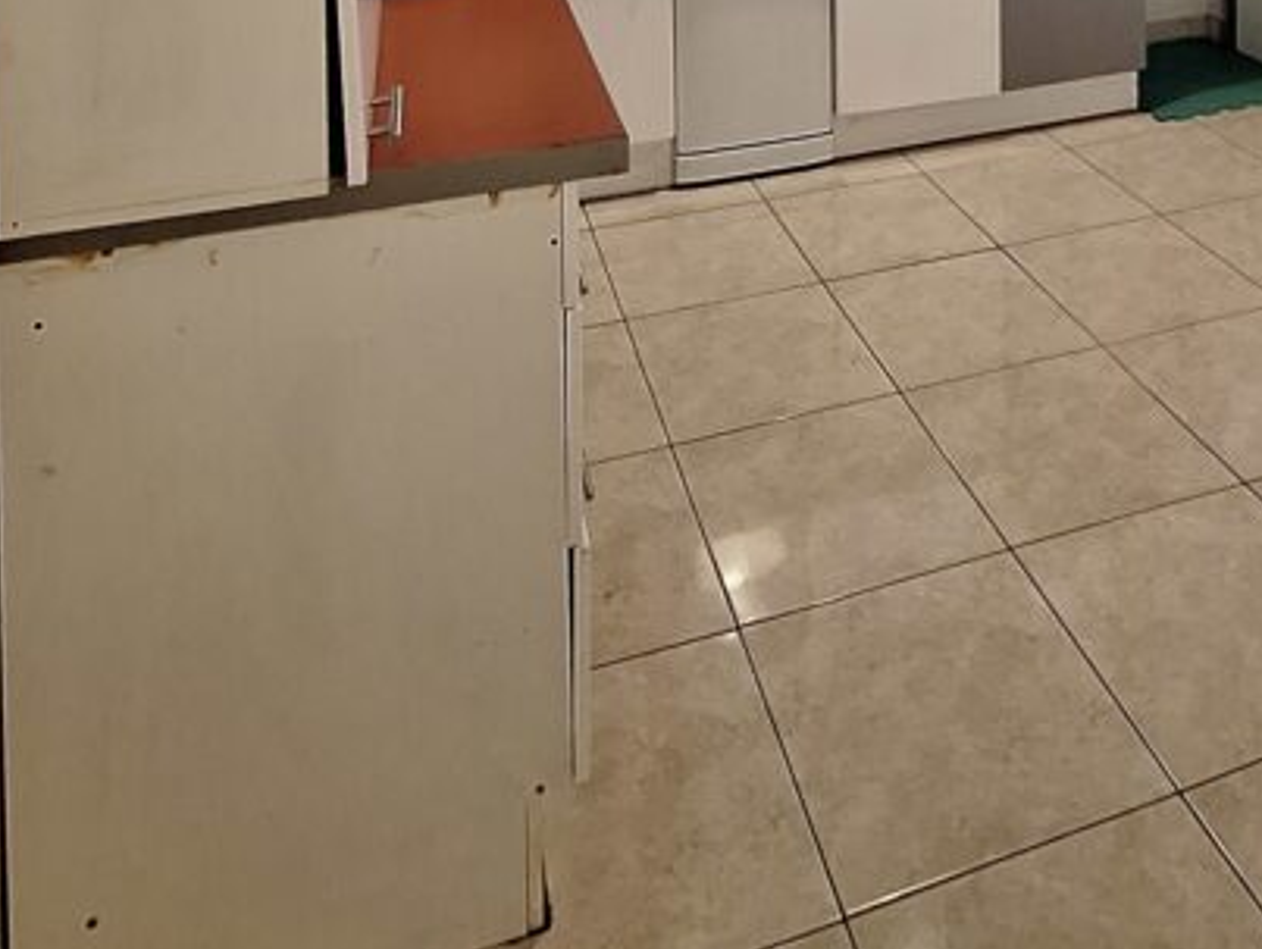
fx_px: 1204
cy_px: -379
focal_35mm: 33
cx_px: 824
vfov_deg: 30.3
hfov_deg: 54.4
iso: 200
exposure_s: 1/33
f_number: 2.2
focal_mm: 1.74
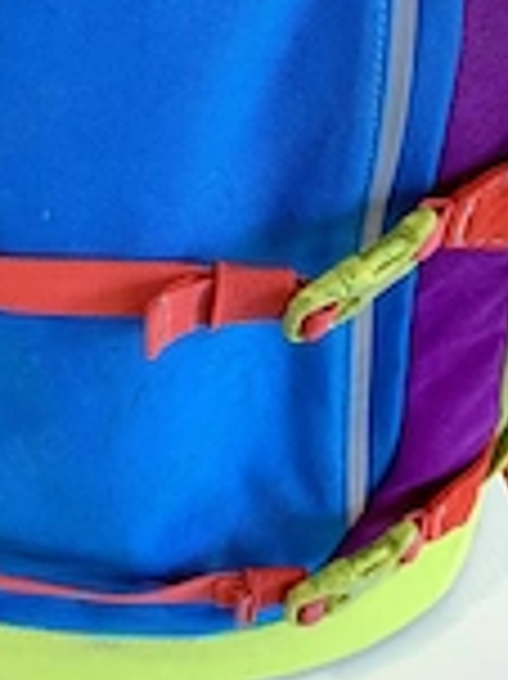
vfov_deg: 25.7
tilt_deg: -24.4
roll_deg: -1.0
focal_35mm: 69
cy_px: -99
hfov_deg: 21.0
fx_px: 1352
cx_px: 103
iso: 100
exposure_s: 1/50
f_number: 1.8
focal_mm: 4.25
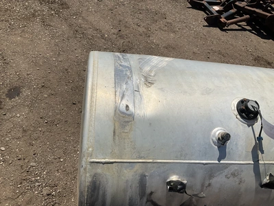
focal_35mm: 29
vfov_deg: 48.2
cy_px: 103
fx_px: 230
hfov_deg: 61.7
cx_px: 137
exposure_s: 1/6536
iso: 25
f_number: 1.8
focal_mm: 3
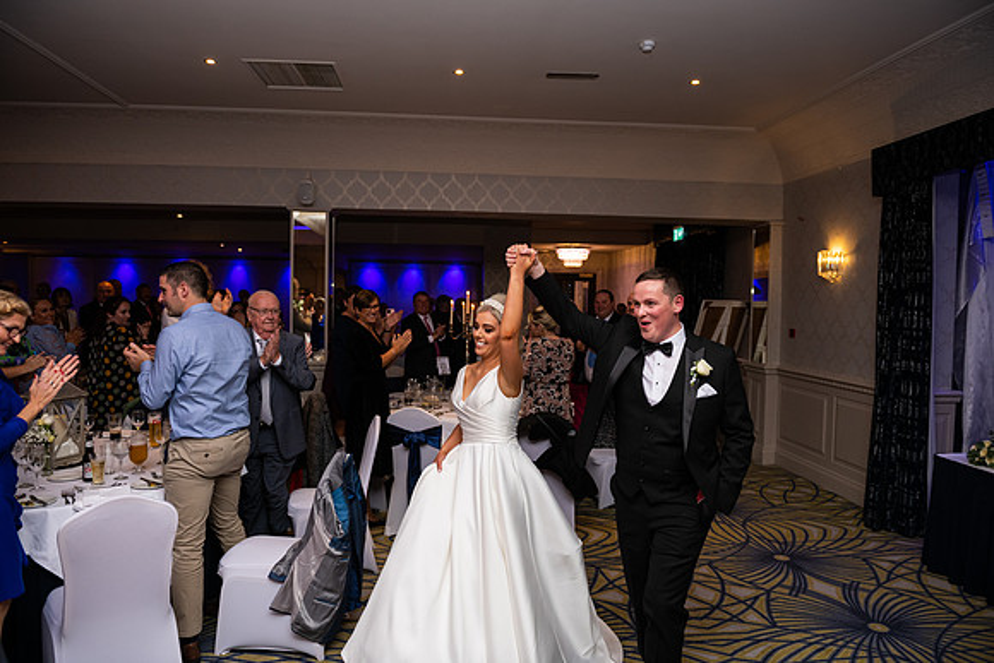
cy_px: 332
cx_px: 497
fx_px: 663
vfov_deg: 53.2
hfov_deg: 73.7
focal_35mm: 24
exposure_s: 1/160
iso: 640
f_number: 3.5
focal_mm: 24
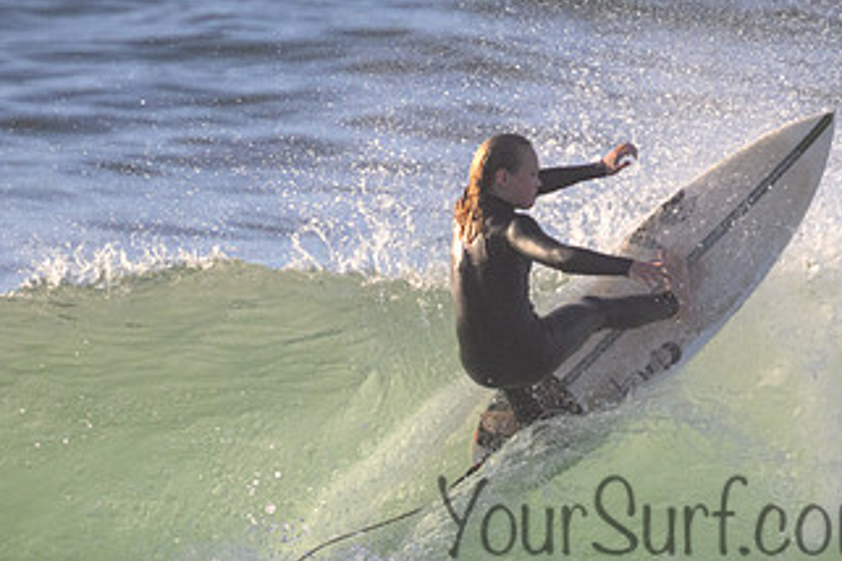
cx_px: 708
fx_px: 33794
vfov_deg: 1.0
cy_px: 494
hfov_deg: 1.4
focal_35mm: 1445
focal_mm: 800
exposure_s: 1/2000
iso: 2800
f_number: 11
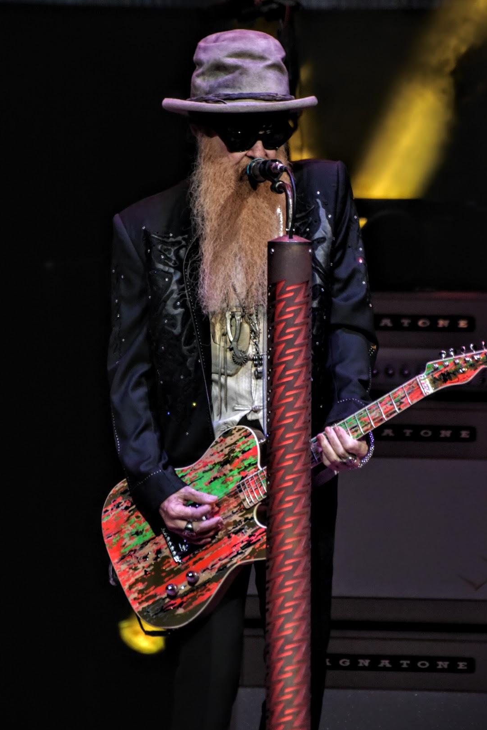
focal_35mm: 652
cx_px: 243
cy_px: 365
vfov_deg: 3.2
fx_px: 13226
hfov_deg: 2.1
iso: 5000
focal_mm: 650
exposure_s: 1/800
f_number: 8
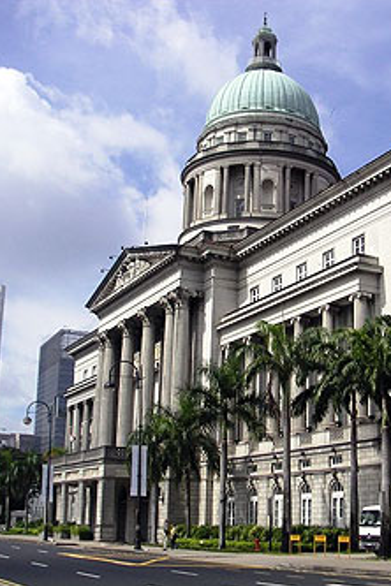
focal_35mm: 52
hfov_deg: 25.7
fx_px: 847
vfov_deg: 38.2
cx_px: 292
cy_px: 293
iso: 50
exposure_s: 1/250
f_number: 6.7
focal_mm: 5.7
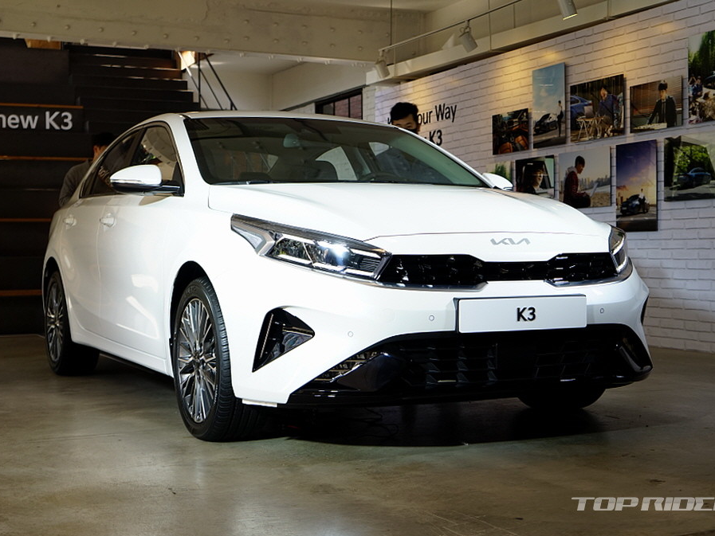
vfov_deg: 32.2
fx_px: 930
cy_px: 266
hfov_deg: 42.1
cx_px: 361
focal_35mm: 45
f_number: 4
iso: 125
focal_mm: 41
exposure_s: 1/60
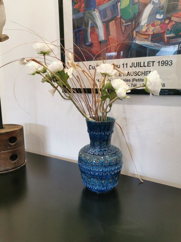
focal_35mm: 27
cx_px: 90
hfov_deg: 51.4
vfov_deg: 65.3
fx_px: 188
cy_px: 121
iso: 250
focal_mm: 5.58
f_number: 1.8
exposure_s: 1/50
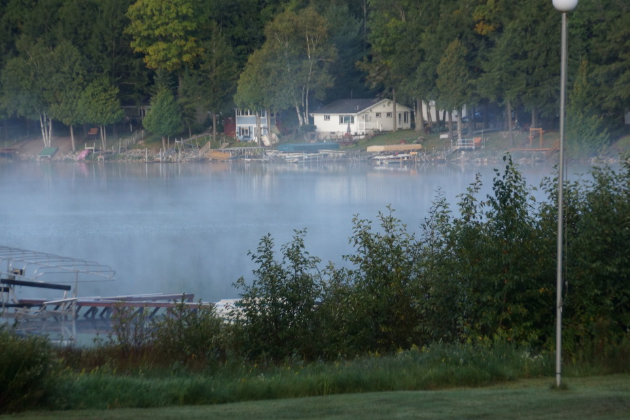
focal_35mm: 245
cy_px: 181
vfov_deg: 5.6
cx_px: 334
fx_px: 4280
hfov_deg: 8.4
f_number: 5.6
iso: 500
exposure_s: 1/250
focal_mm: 135
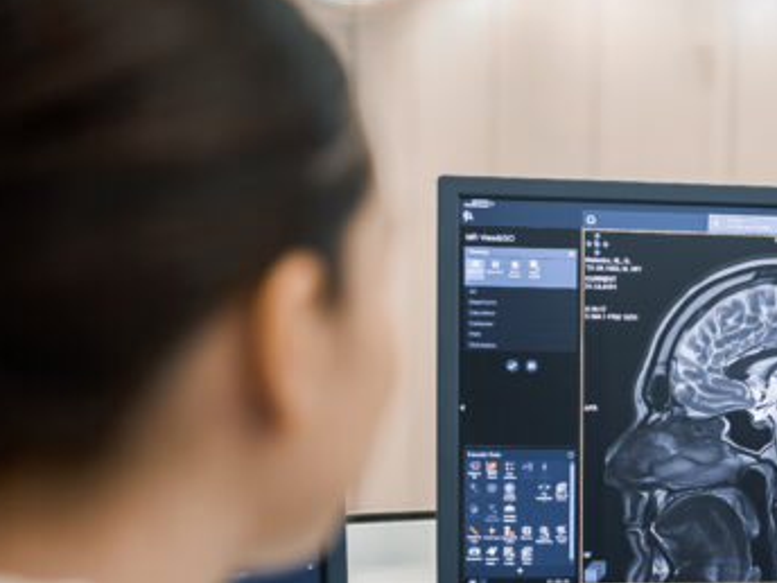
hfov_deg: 24.5
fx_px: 1683
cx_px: 818
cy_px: 514
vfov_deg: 19.3
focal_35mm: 75
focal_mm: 35
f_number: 2
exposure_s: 1/160
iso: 320
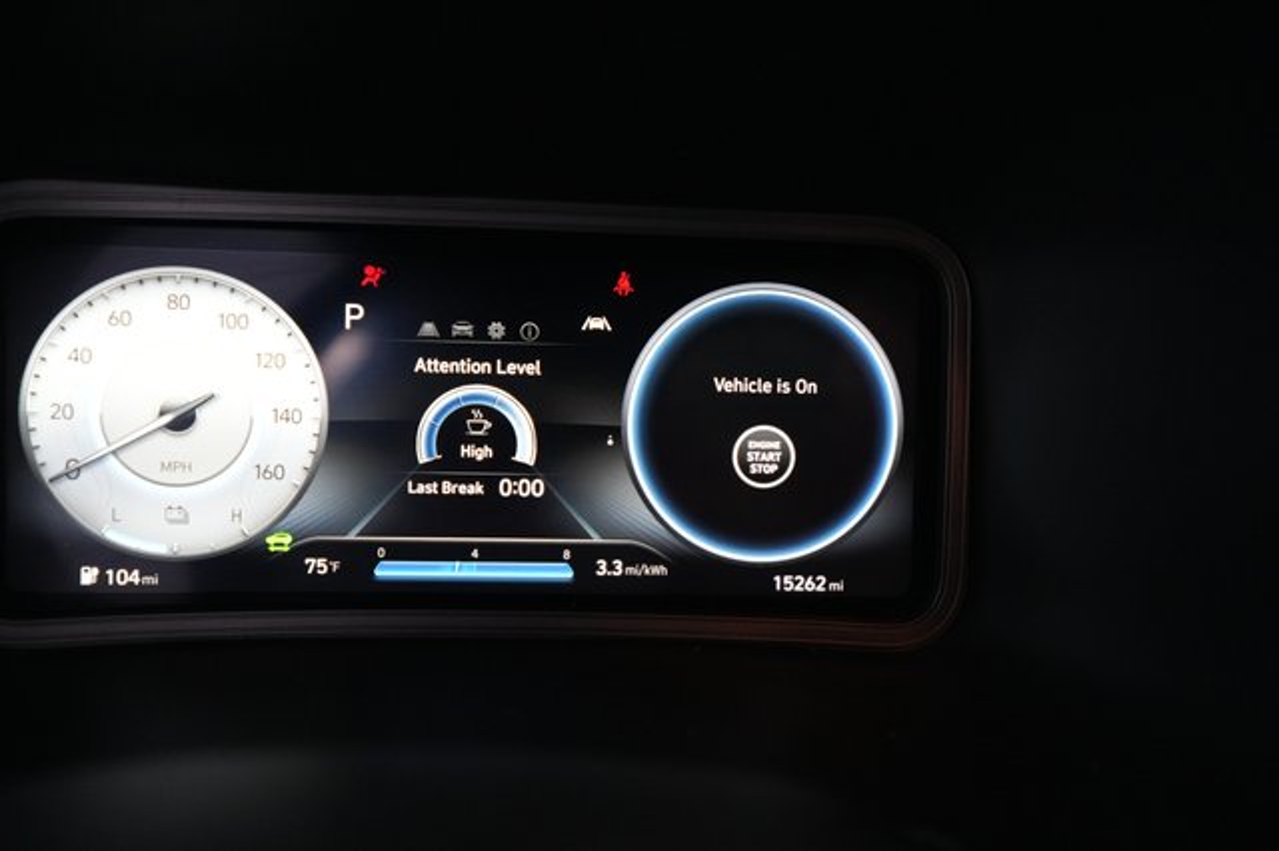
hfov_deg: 65.5
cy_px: 426
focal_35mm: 28
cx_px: 640
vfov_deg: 46.4
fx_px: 994
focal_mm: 28
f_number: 2.8
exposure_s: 1/250
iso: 6400
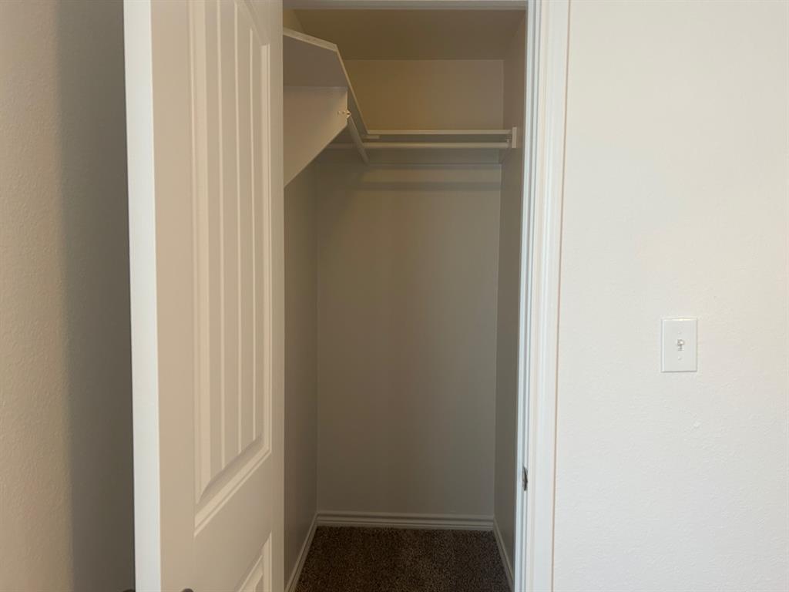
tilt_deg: -2.5
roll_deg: -0.8
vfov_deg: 53.1
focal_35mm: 26
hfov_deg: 67.3
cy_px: 296
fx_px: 593
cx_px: 394
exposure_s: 1/60
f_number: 1.5
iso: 160
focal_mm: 5.7
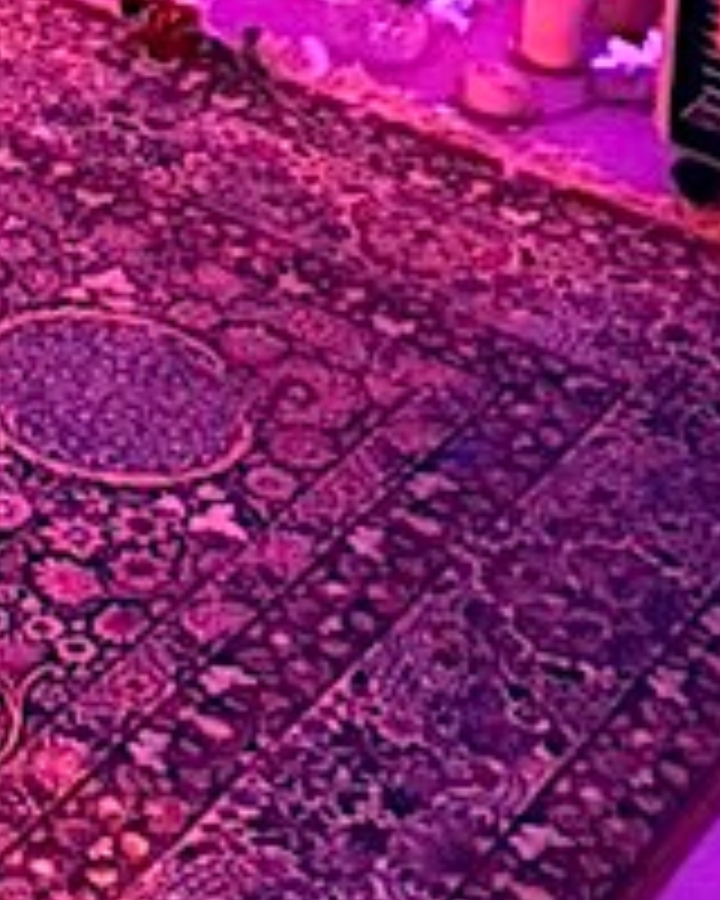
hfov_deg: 11.8
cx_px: -608
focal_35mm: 120
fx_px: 3196
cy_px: -1058
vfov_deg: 13.2
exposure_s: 1/29
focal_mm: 6.76
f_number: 1.78
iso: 1000
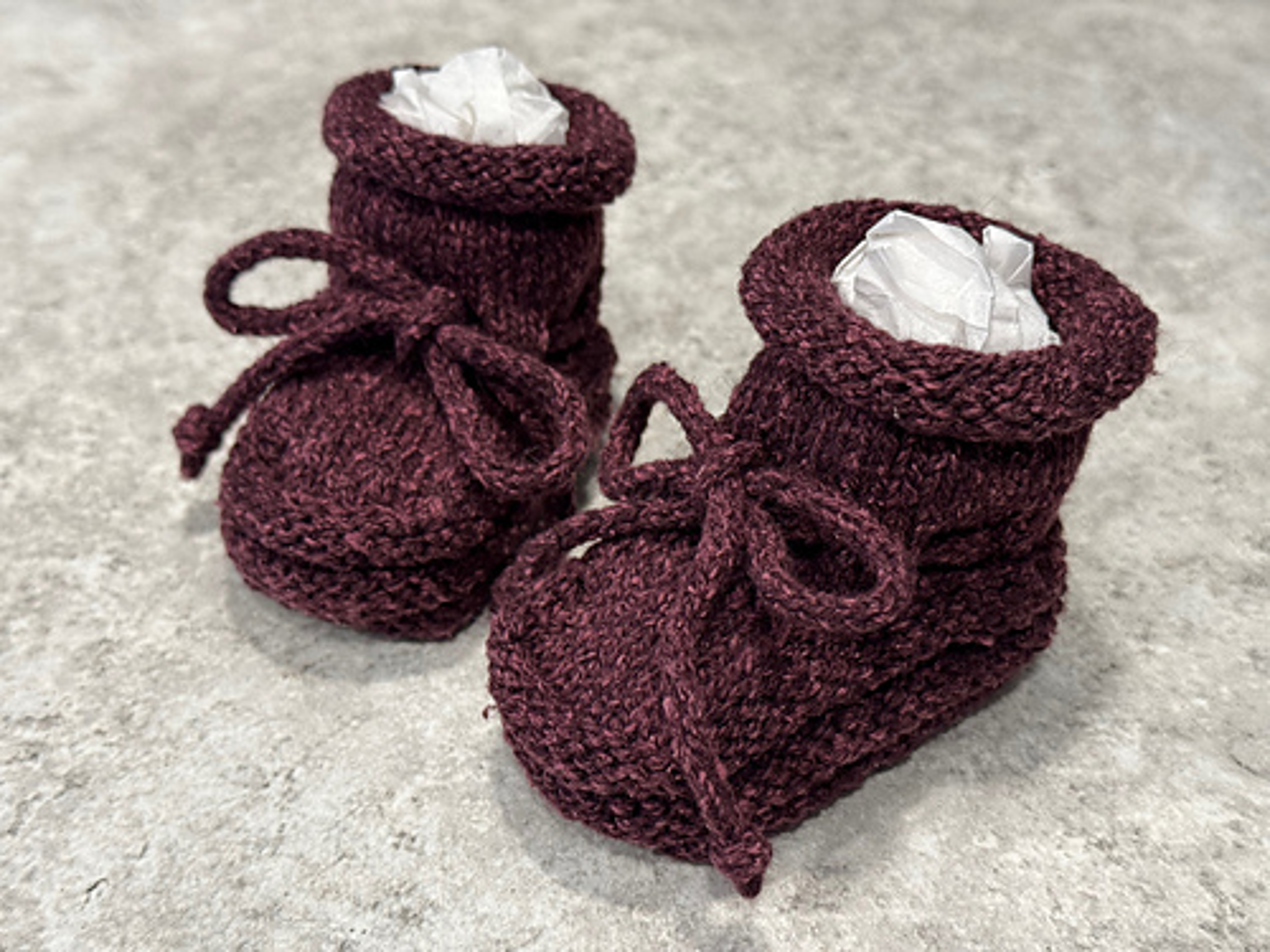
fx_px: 1761
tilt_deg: -37.6
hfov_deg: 39.7
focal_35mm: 48
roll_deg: +1.5
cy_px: 476
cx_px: 635
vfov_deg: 30.3
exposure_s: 1/60
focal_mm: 6.86
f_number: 1.78
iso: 200
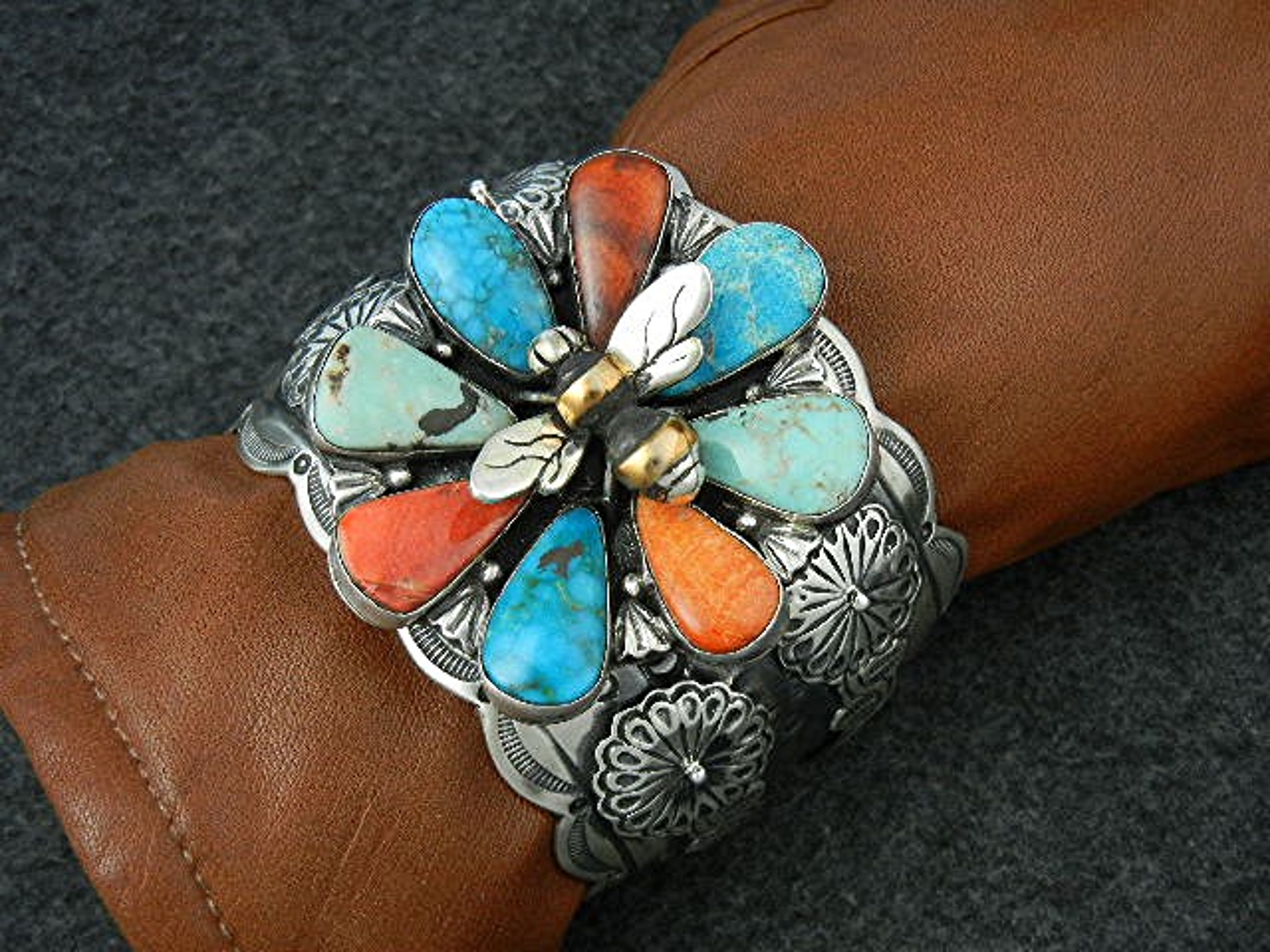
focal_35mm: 68
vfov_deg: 21.6
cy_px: 476
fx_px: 2495
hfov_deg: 28.6
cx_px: 635
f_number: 4.1
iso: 400
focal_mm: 12.2
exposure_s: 1/23.7
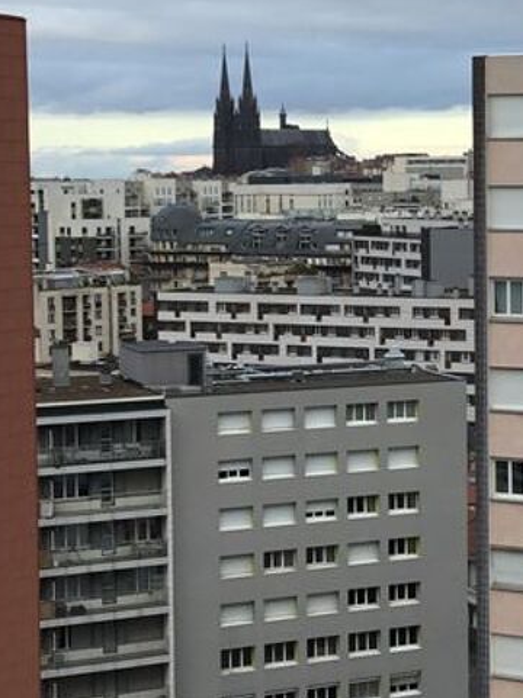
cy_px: 279
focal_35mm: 86
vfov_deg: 22.7
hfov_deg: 16.9
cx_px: 456
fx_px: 1735
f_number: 2.4
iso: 25
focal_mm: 3.3
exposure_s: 1/144
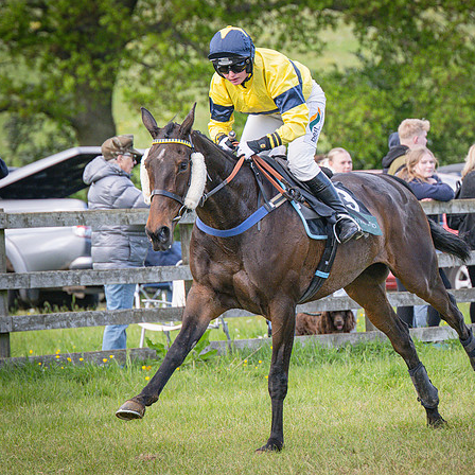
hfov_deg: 5.3
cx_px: 342
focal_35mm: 328
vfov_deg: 5.3
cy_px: 211
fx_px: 5092
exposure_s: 1/1600
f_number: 4
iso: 800
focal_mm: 140
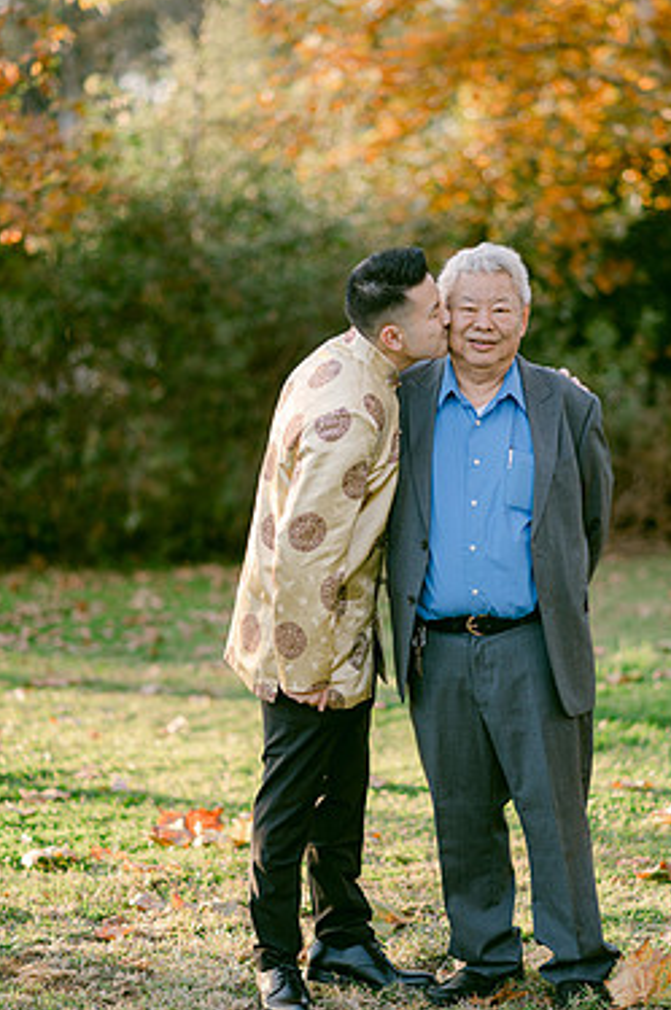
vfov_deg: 20.0
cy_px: 498
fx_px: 2859
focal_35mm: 102
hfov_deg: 13.4
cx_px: 397
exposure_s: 1/500
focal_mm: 85
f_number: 2
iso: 200
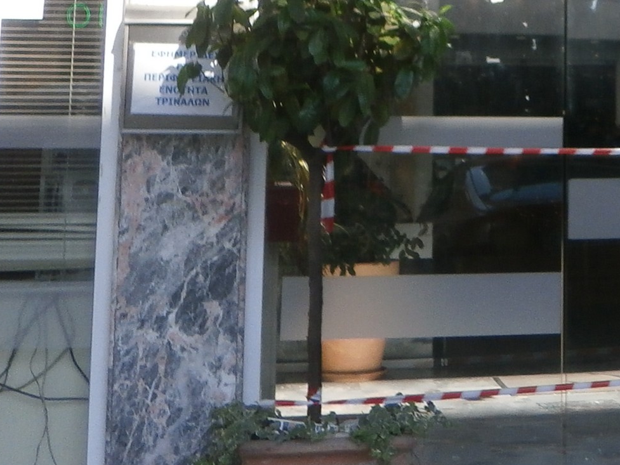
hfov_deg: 19.6
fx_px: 1648
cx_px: 815
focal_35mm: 92
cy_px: -162
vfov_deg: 15.2
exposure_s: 1/400
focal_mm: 4.7
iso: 100
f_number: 2.8
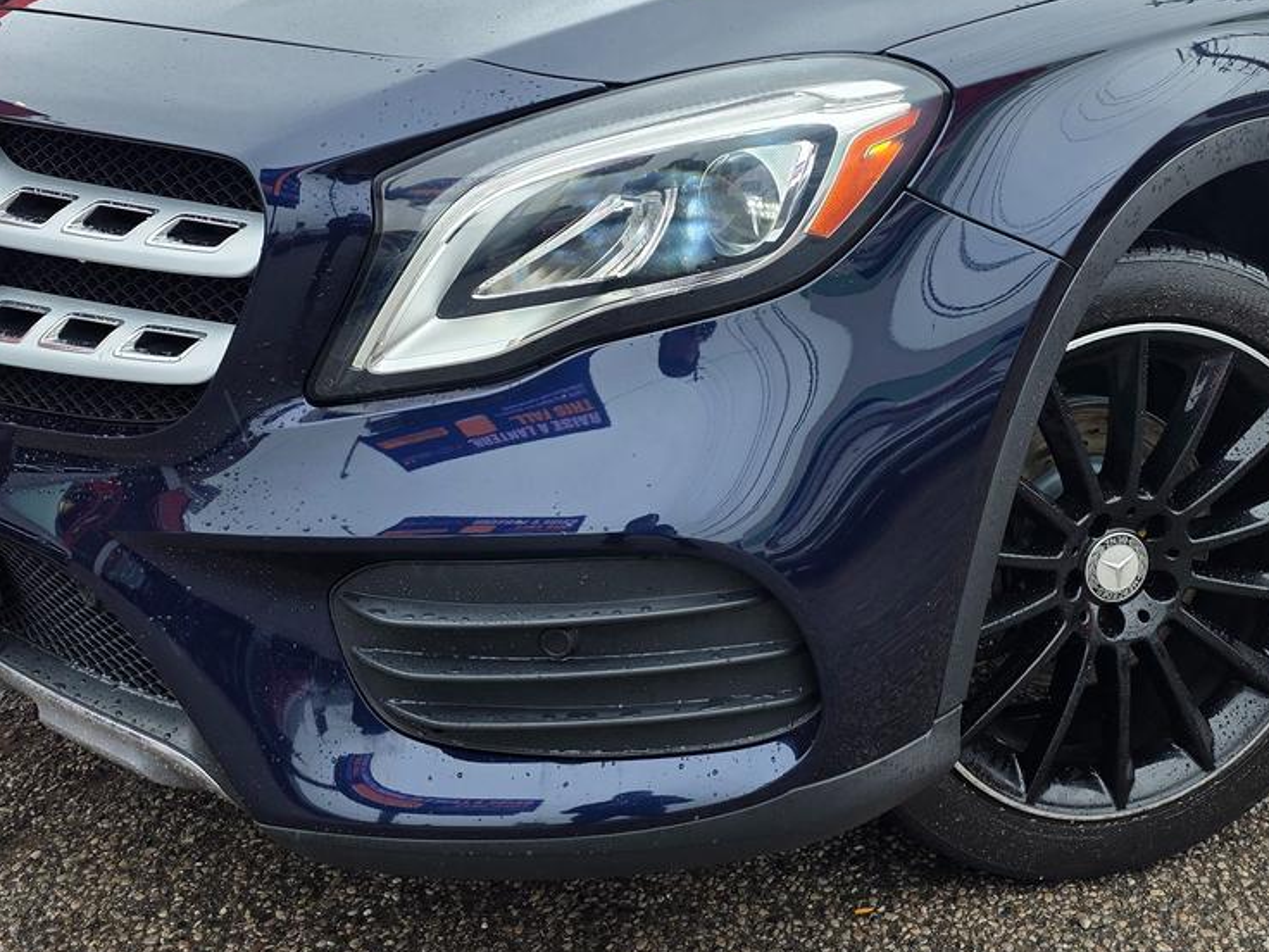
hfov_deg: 46.5
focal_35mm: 40
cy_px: 310
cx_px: 771
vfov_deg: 35.6
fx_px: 1466
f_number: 1.7
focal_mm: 6.3
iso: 20
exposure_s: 1/200
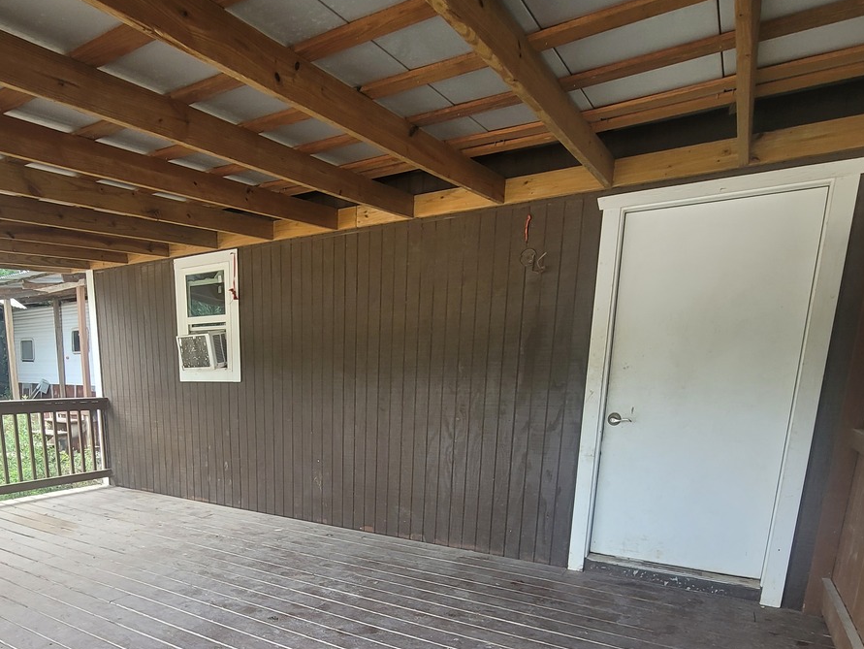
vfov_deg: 59.8
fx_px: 524
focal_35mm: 21
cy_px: 494
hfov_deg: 77.6
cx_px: 326
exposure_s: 1/60
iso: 80
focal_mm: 2.2
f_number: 2.2
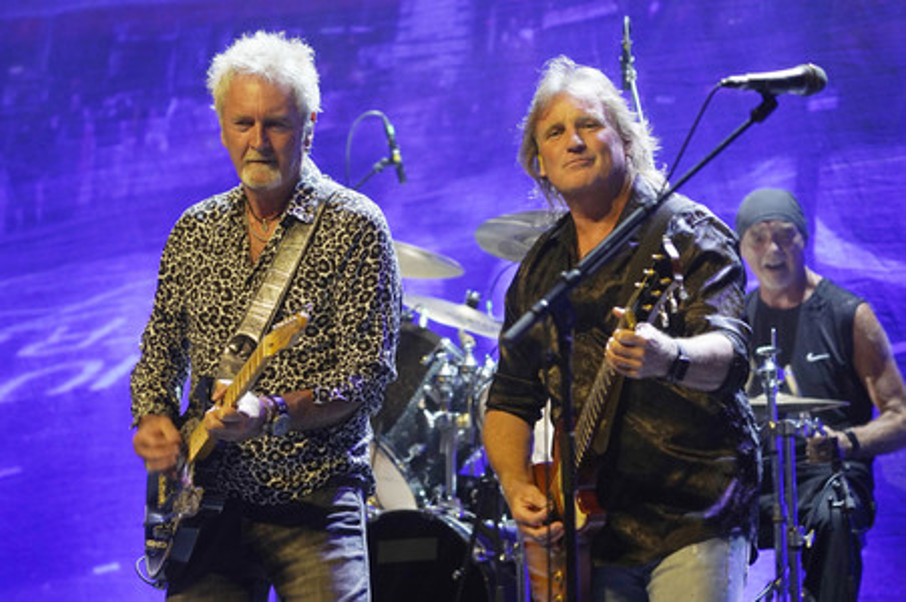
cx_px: 453
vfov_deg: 6.1
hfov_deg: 9.2
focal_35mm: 225
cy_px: 301
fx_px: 5658
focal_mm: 225
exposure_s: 1/80
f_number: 6.3
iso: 1600
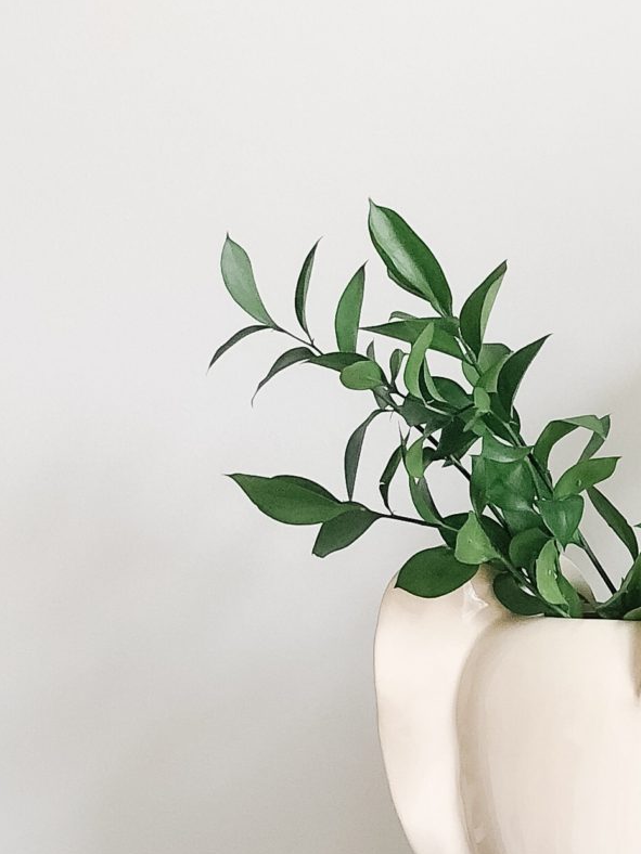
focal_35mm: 91
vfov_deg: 19.7
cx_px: 1005
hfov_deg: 14.9
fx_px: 2247
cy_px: 1125
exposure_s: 1/40
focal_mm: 3.99
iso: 25
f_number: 1.8
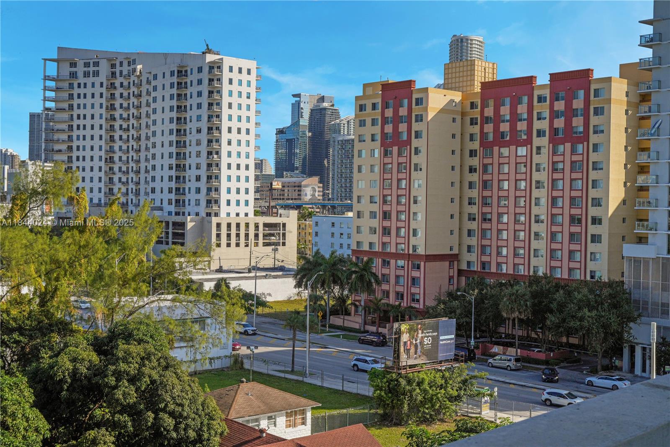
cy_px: 224
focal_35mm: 44
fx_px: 819
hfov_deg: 44.5
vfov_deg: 30.5
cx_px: 335
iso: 125
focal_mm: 44
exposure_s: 1/640
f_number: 10
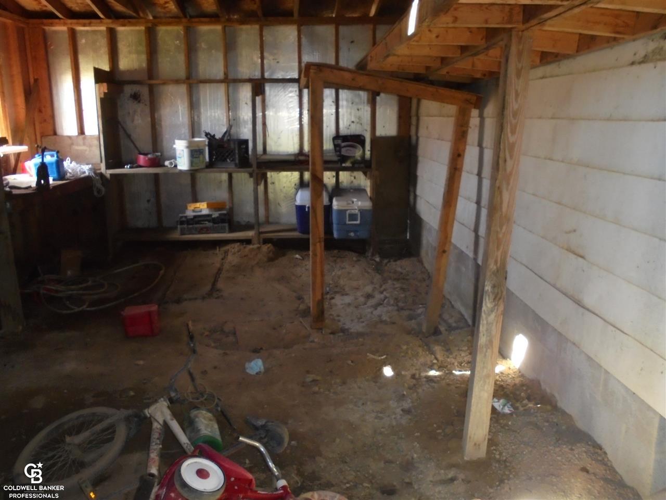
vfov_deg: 48.2
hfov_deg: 61.7
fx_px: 558
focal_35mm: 29
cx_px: 333
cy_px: 250
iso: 400
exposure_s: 1/40
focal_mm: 5.3
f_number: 3.7
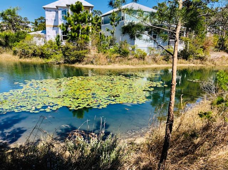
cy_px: 85
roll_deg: +0.6
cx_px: 114
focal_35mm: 28
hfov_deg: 63.5
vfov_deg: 49.7
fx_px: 184
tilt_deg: -12.5
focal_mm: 3.99
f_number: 1.8
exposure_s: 1/1091
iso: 20
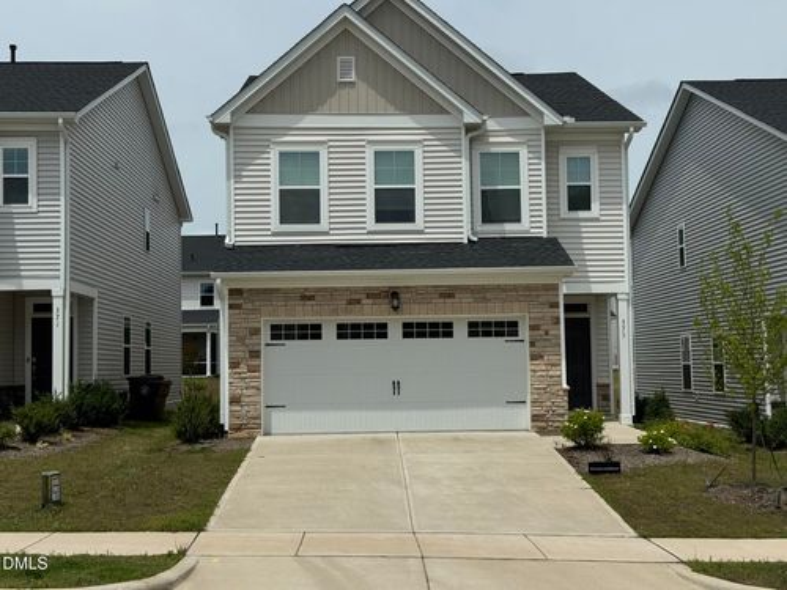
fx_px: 1091
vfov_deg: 30.3
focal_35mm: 48
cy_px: 295
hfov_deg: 39.7
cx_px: 394
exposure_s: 1/10526
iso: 64
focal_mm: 6.76
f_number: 1.78
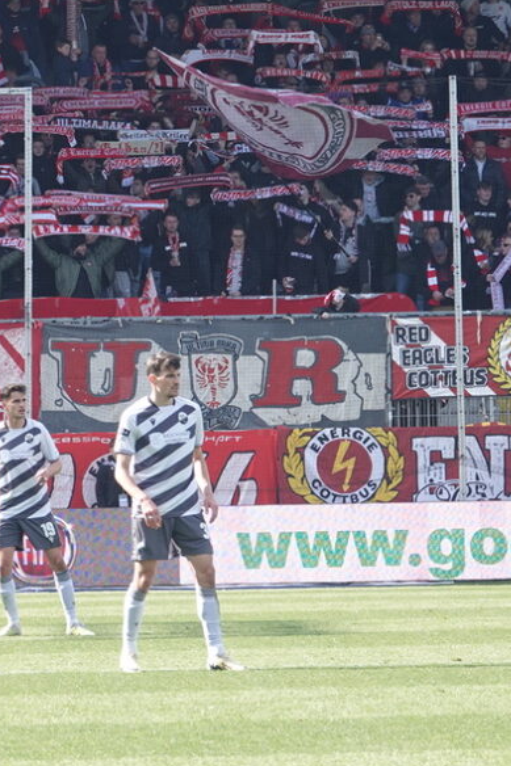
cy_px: 465
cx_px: -327
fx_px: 9586
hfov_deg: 3.0
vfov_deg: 4.6
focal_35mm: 450
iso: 100
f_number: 4
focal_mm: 60.29
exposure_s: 1/200
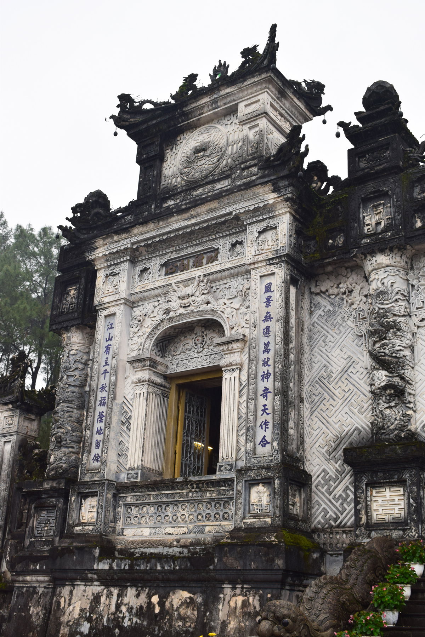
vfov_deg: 45.0
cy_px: 318
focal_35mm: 44
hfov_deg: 30.8
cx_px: 212
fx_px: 770
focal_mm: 29
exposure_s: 1/80
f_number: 8
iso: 400
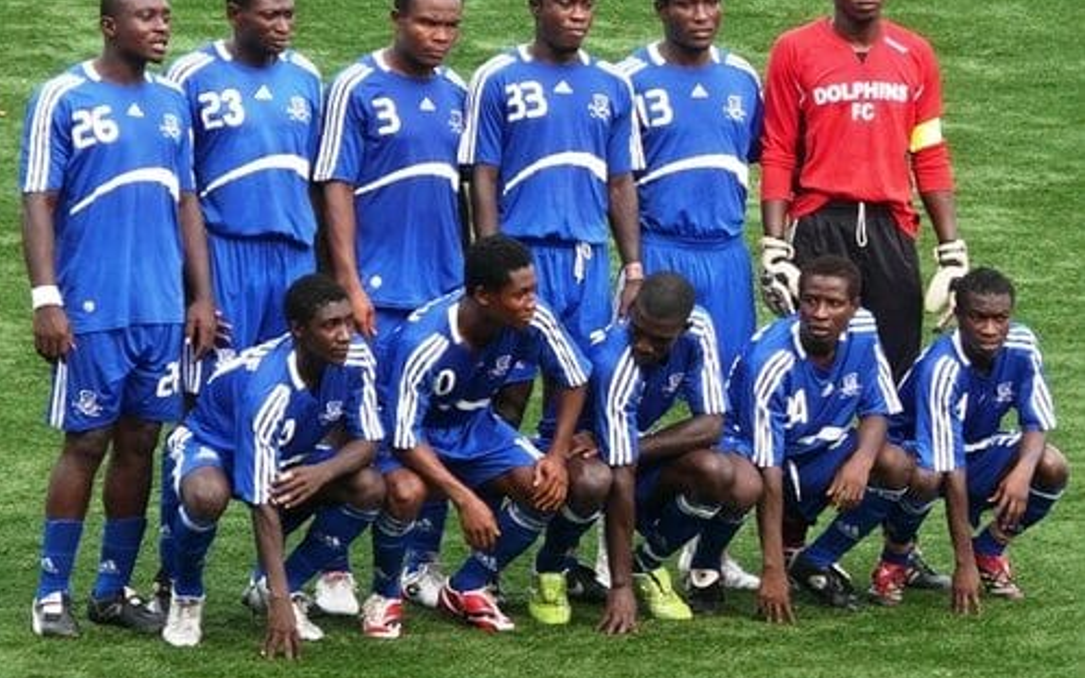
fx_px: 12180
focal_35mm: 412
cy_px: 282
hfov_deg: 5.1
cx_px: 542
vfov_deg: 3.2
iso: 100
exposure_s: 1/250
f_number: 4
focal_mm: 49.9
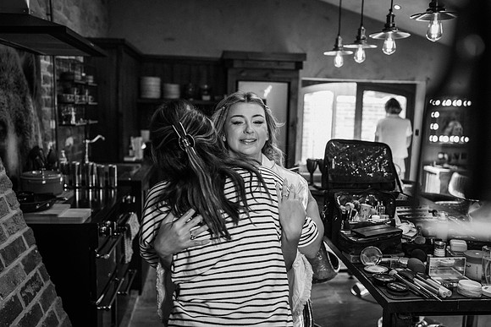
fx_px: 477
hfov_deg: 54.4
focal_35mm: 35
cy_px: 164
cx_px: 246
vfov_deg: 37.9
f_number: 2.8
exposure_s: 1/250
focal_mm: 35
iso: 500
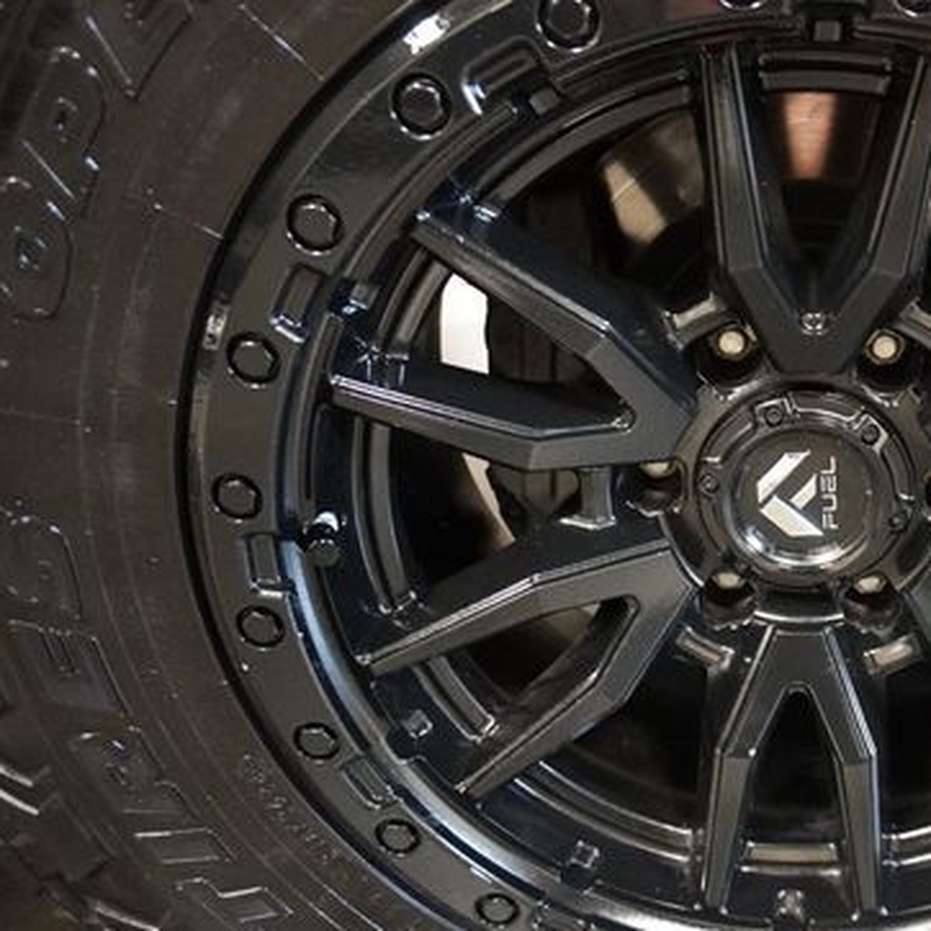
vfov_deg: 46.0
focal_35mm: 36
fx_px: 1095
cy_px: 466
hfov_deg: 43.0
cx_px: 800
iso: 6400
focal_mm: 16
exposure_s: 1/30
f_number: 3.5
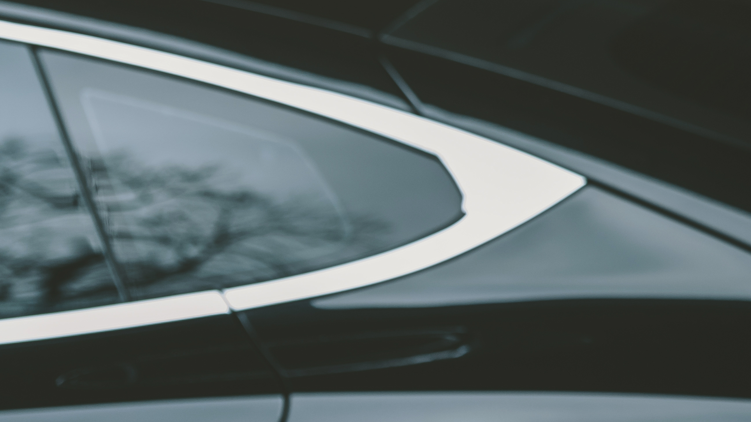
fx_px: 4142
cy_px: -140
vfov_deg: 5.8
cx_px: 977
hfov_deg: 10.1
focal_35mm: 208
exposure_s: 1/160
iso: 500
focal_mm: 70
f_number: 4
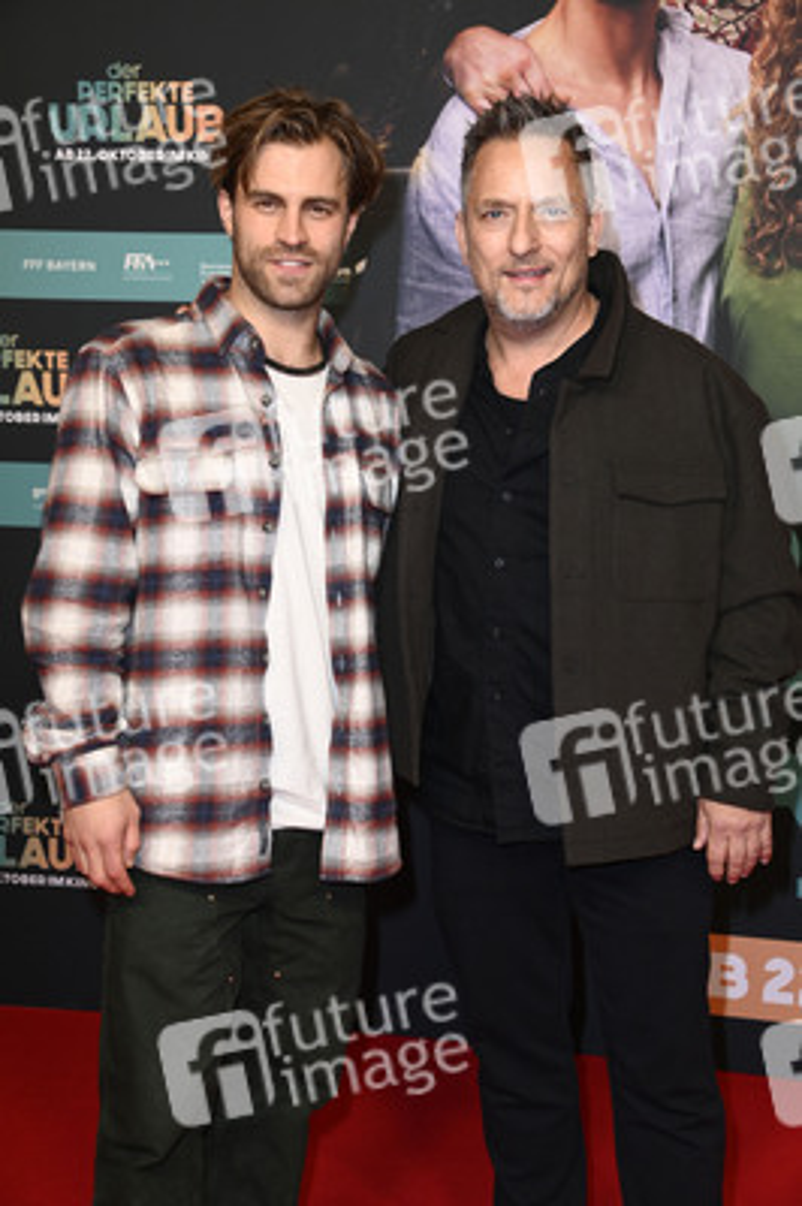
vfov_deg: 32.4
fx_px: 2075
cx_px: 401
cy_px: 603
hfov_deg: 21.9
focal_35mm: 62
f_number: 5.6
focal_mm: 62
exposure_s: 1/250
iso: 1600
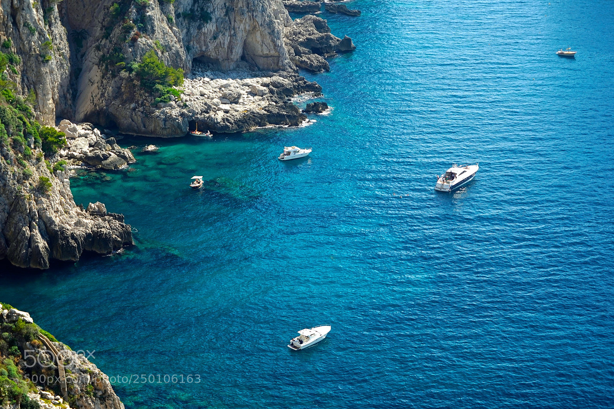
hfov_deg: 21.7
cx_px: 307
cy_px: 204
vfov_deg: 14.5
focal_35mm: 94
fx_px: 1603
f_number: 5.6
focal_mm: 94
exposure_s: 1/250
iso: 200
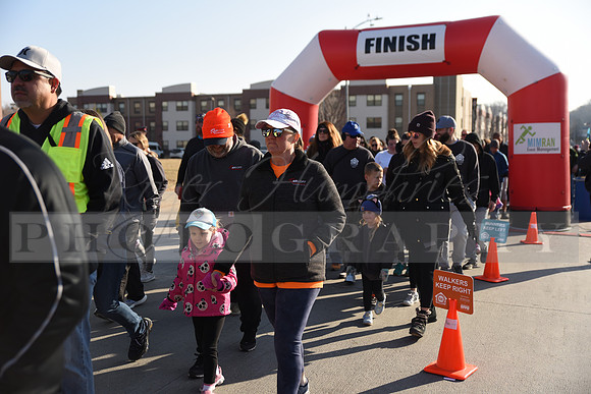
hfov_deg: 48.4
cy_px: 197
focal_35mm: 40
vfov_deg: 33.4
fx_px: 657
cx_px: 296
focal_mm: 40
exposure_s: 1/1250
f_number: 2.8
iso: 100
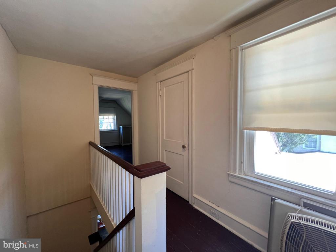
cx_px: 168
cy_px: 126
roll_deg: +0.6
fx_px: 126
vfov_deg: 89.9
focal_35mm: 13
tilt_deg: -1.3
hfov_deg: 106.2
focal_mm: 1.57
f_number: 1.8
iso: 250
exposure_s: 1/120
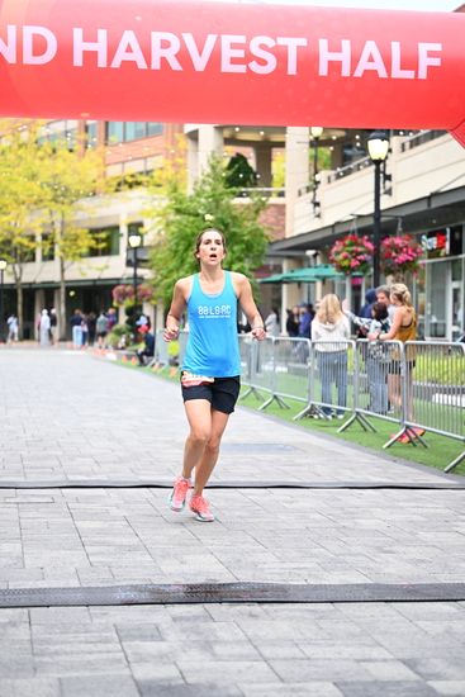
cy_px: 348
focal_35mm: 70
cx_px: 232
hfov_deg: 19.5
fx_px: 1355
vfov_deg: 28.8
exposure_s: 1/1600
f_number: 2.8
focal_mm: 70
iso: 1250
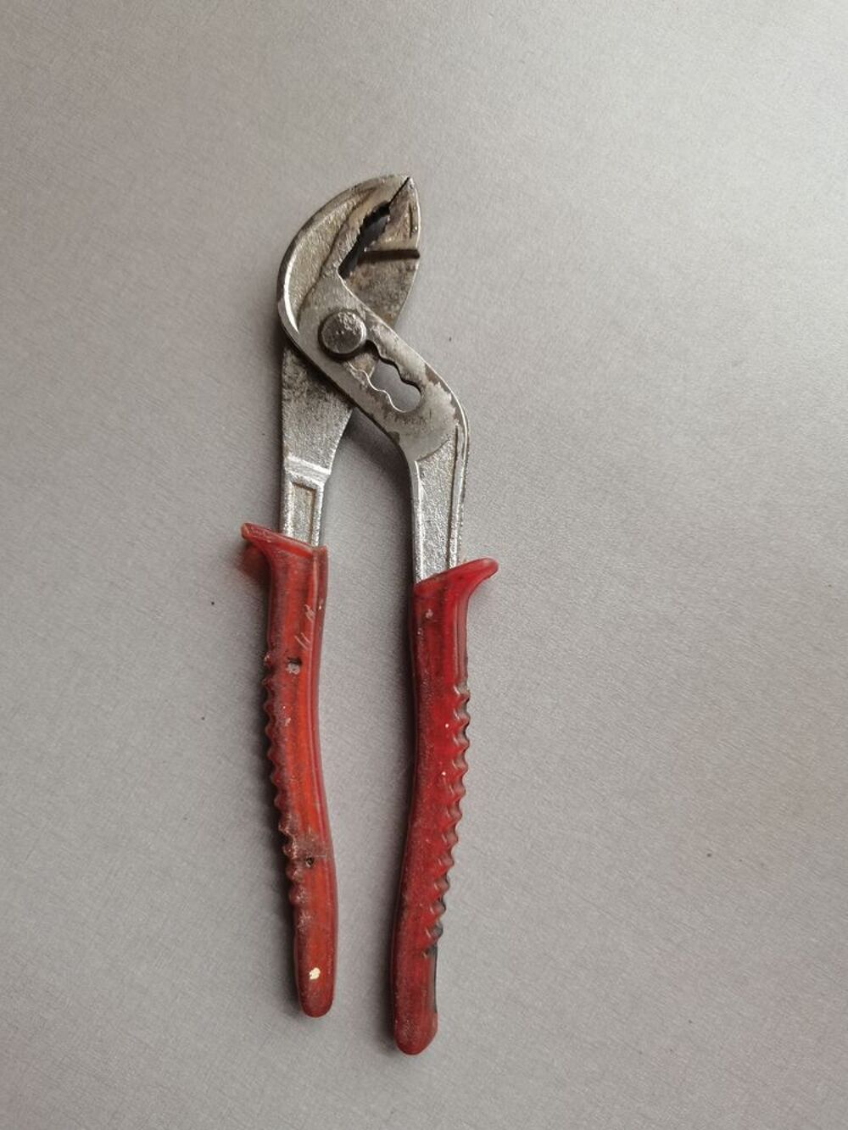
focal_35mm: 26
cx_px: 424
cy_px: 565
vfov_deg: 67.3
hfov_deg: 53.1
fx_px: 849
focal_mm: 5.58
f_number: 1.8
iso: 640
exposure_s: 1/33.3
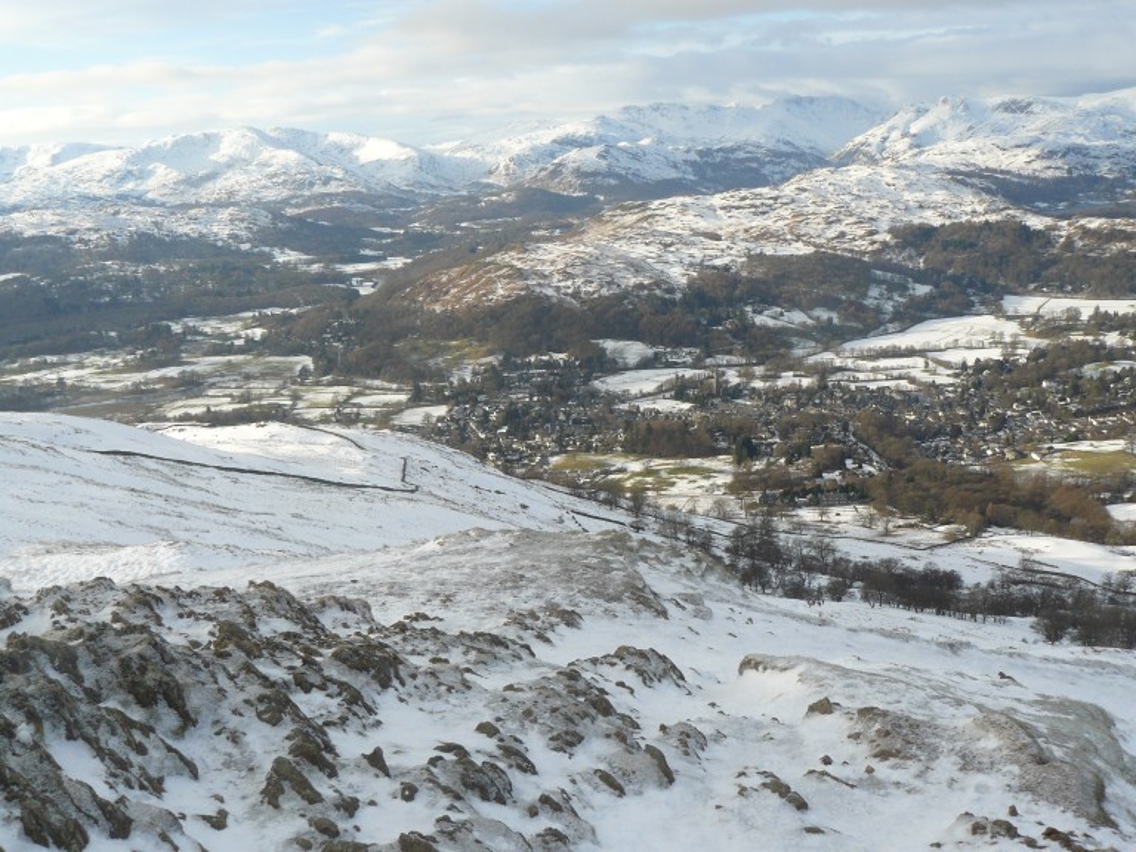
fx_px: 1181
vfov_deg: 39.7
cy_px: 426
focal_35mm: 36
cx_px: 568
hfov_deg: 51.4
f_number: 5.6
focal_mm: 6
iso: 100
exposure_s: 1/250
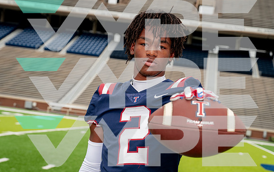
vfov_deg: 16.7
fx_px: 583
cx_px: 137
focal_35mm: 78
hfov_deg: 26.5
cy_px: 83
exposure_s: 1/400
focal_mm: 70
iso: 100
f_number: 5.6
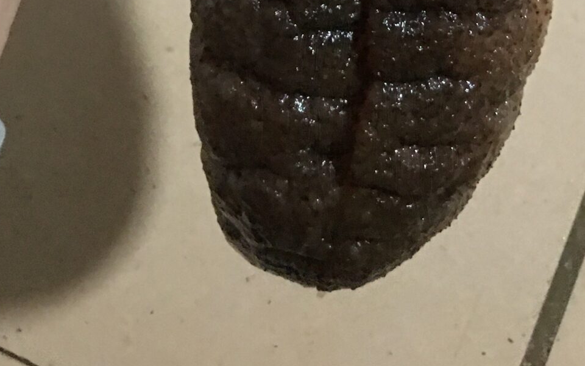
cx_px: 342
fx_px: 1307
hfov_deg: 25.2
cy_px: -390
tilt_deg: -78.9
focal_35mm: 82
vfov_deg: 13.4
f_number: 2.2
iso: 160
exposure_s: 1/8
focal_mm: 4.15
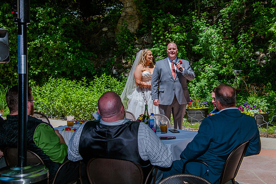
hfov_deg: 37.6
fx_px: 404
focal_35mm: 53
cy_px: 78
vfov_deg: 25.6
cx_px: 158
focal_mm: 46
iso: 250
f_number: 5.6
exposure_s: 1/1000
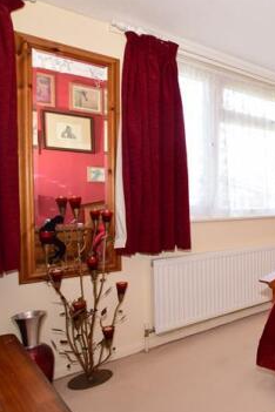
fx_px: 321
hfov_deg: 33.0
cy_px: 207
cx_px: 365
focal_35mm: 28
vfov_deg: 65.5
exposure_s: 1/125
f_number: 5.6
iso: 400
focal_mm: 10
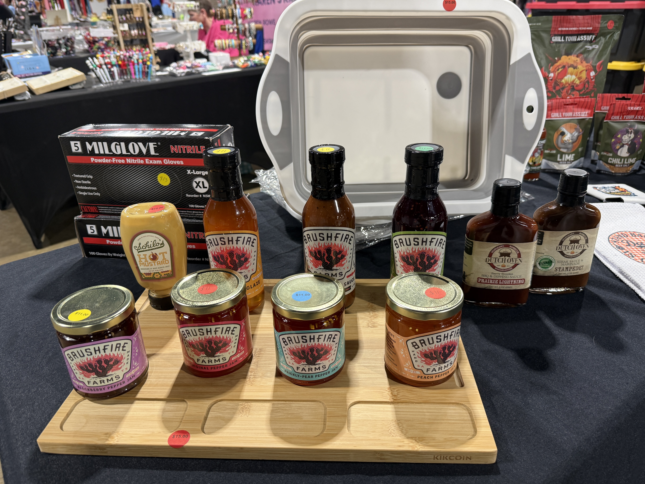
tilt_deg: -25.9
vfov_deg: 54.9
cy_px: 237
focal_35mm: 25
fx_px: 466
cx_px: 323
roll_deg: +2.1
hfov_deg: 69.4
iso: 160
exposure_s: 1/60
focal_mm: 6.76
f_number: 1.78
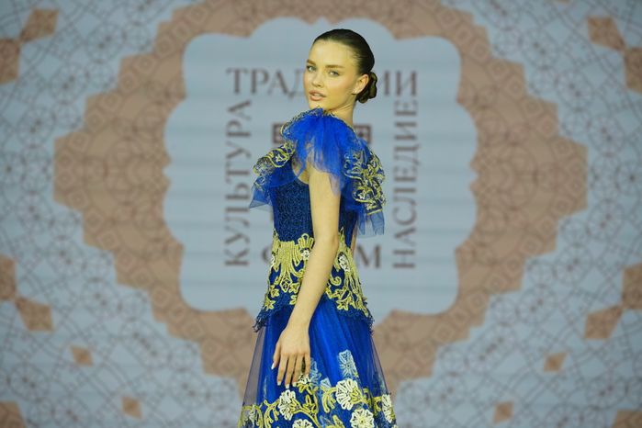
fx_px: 3566
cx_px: 321
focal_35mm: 200
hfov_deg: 10.3
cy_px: 214
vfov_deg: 6.9
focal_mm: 200
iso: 400
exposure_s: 1/500
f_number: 5
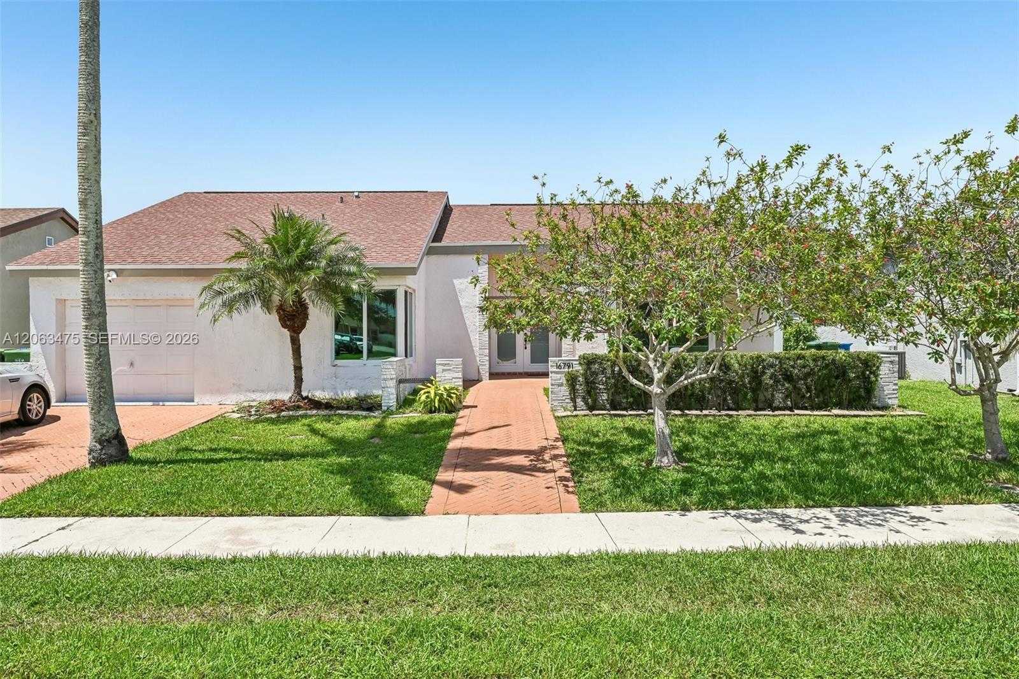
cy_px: 340
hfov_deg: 78.6
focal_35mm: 22
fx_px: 623
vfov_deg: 57.2
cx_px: 510
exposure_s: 1/400
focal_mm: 22
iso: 100
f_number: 8
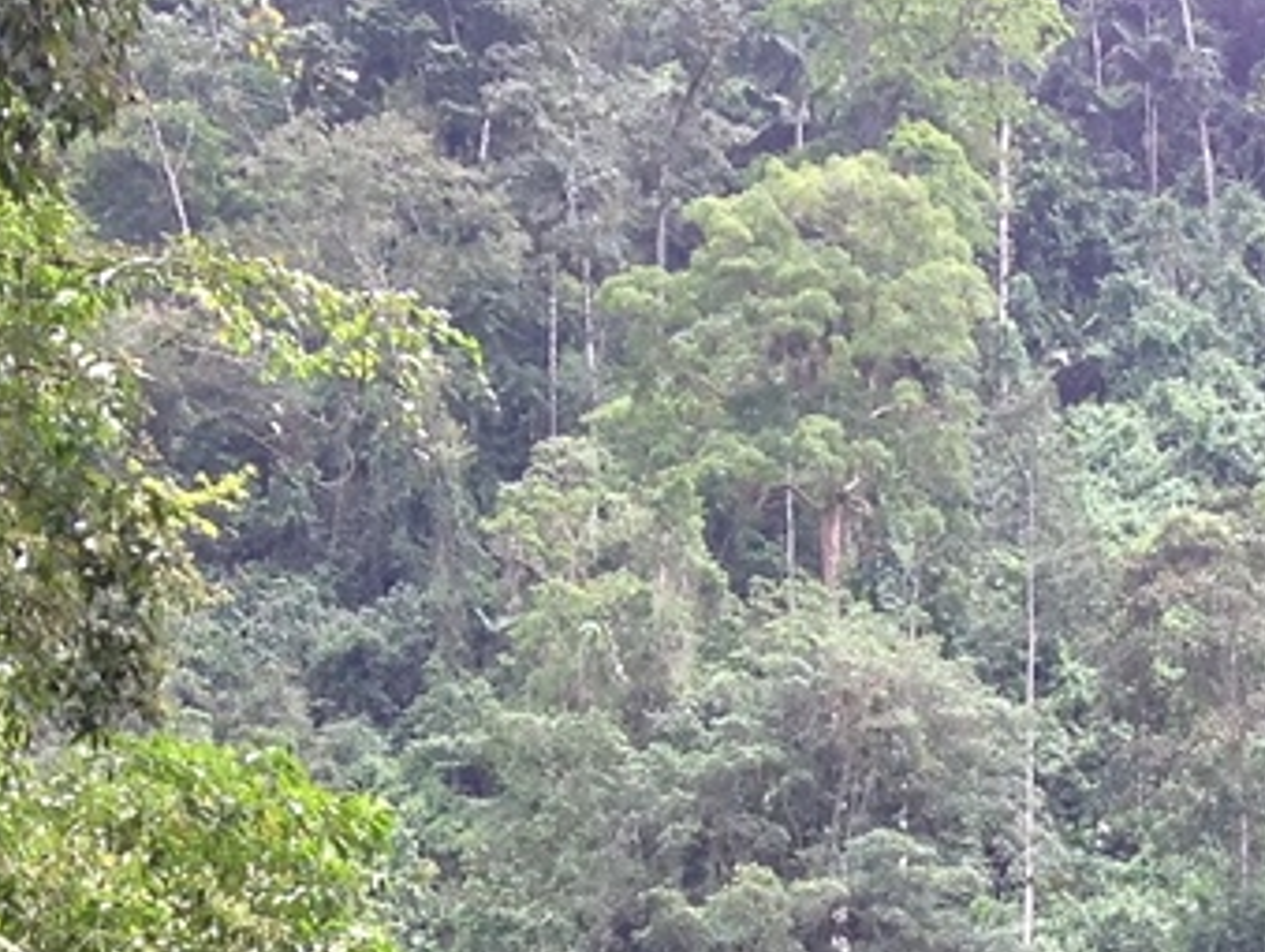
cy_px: 2199
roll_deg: +0.1
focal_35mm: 165
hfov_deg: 11.4
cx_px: 2004
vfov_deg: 8.3
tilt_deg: +7.0
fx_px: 6036
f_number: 2.4
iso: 50
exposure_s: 1/230
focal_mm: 4.28
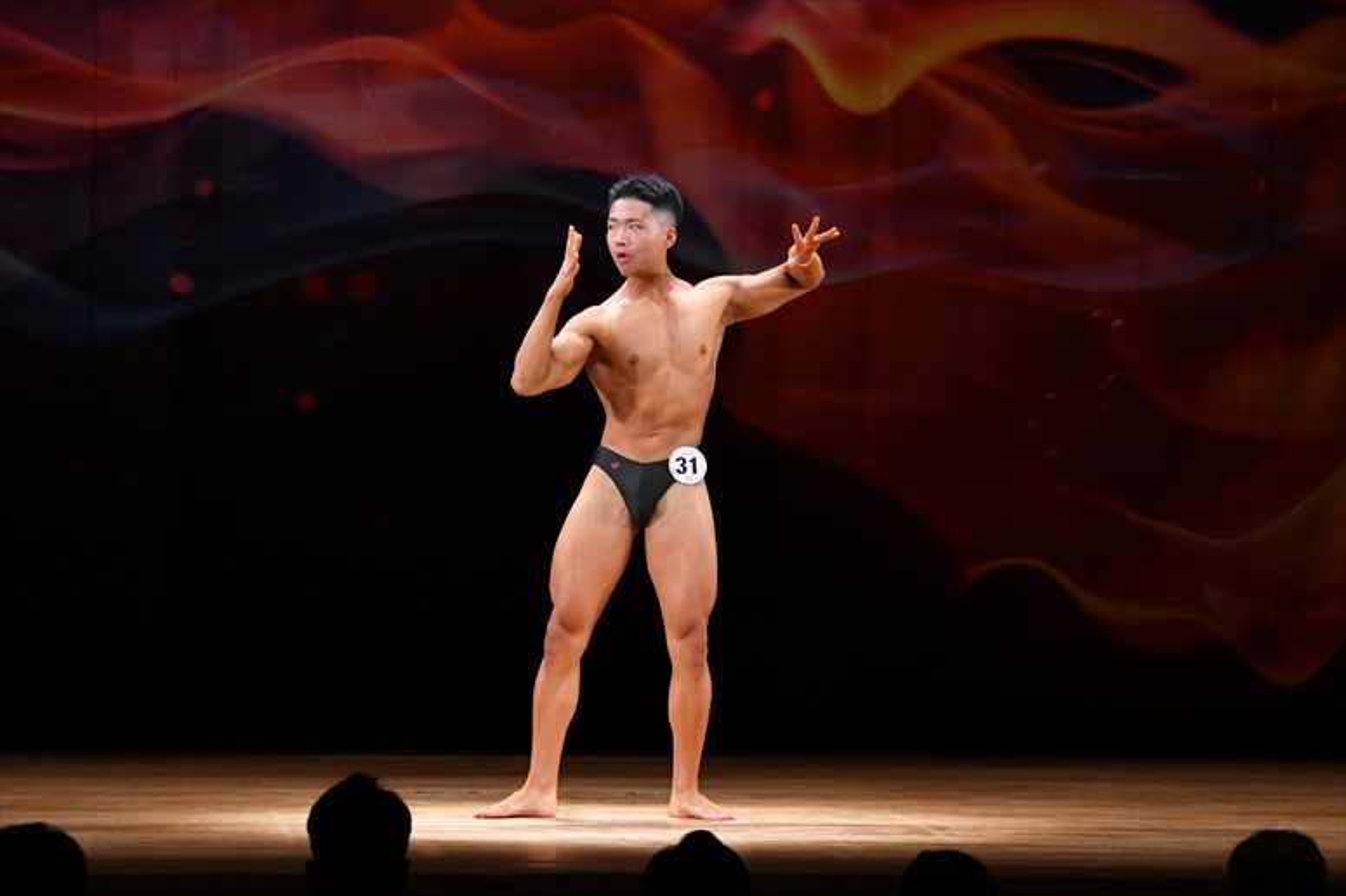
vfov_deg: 6.8
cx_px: 673
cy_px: 448
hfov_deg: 10.2
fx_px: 7549
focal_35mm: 202
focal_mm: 135
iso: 3200
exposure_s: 1/400
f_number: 5.6
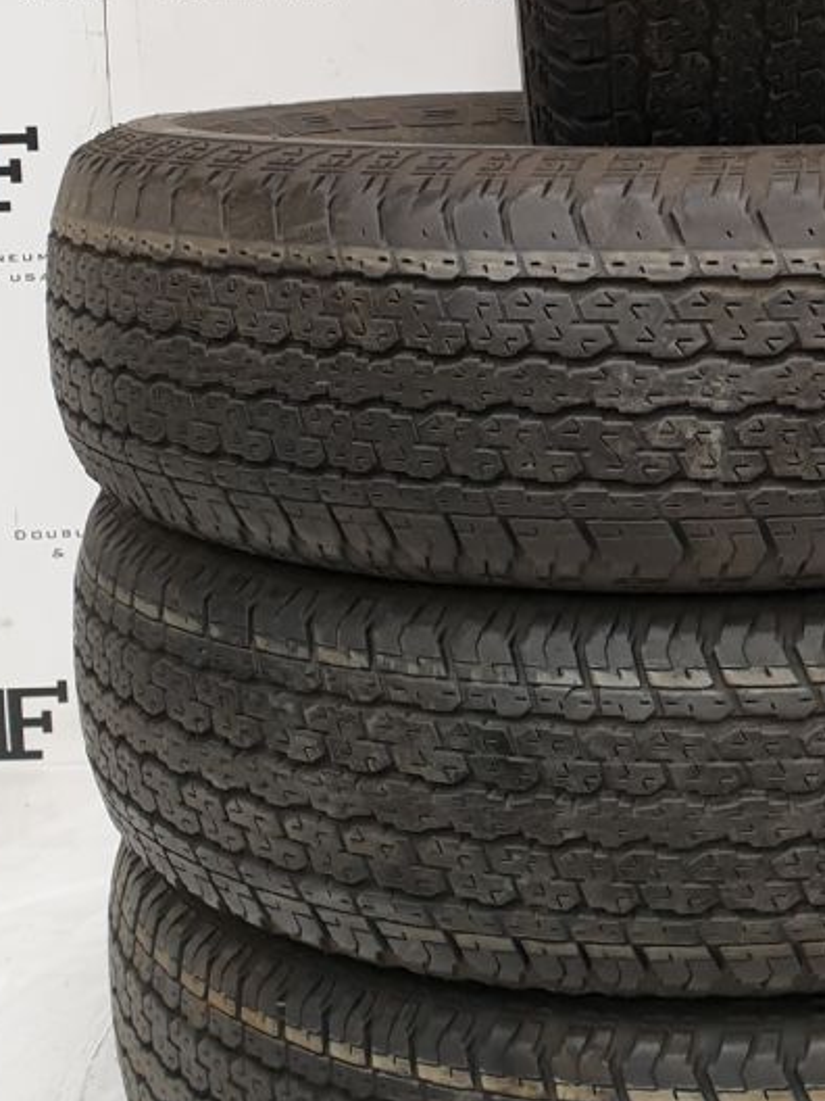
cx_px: 751
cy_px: 194
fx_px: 2034
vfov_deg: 29.5
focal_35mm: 64
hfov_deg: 22.4
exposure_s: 1/50
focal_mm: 4.3
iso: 125
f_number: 2.4
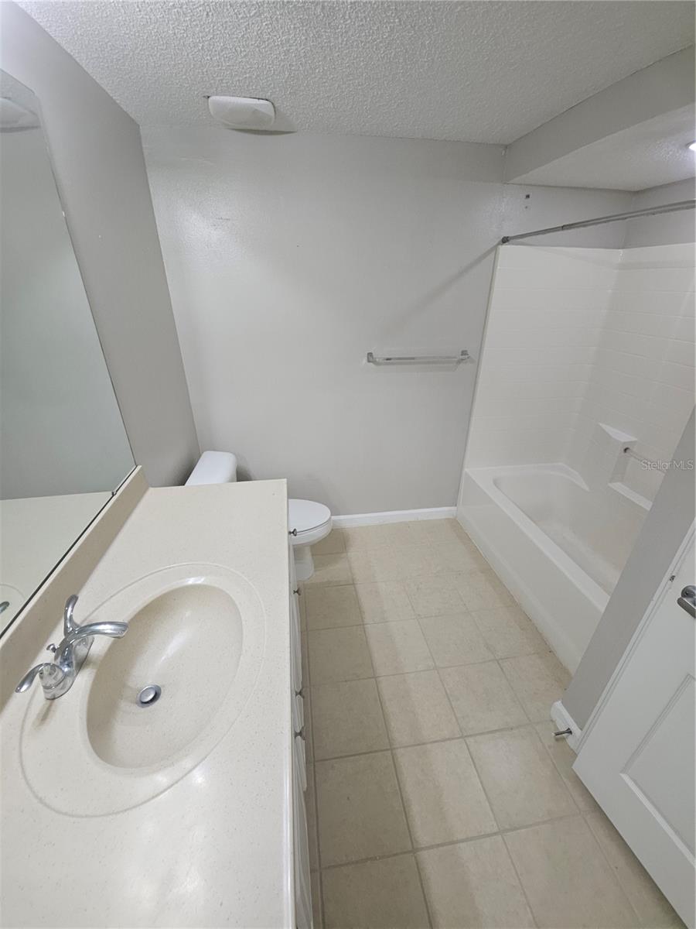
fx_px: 349
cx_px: 348
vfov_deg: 106.2
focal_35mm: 13
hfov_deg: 89.9
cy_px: 464
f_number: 2.2
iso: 125
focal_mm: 1.7
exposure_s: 1/60
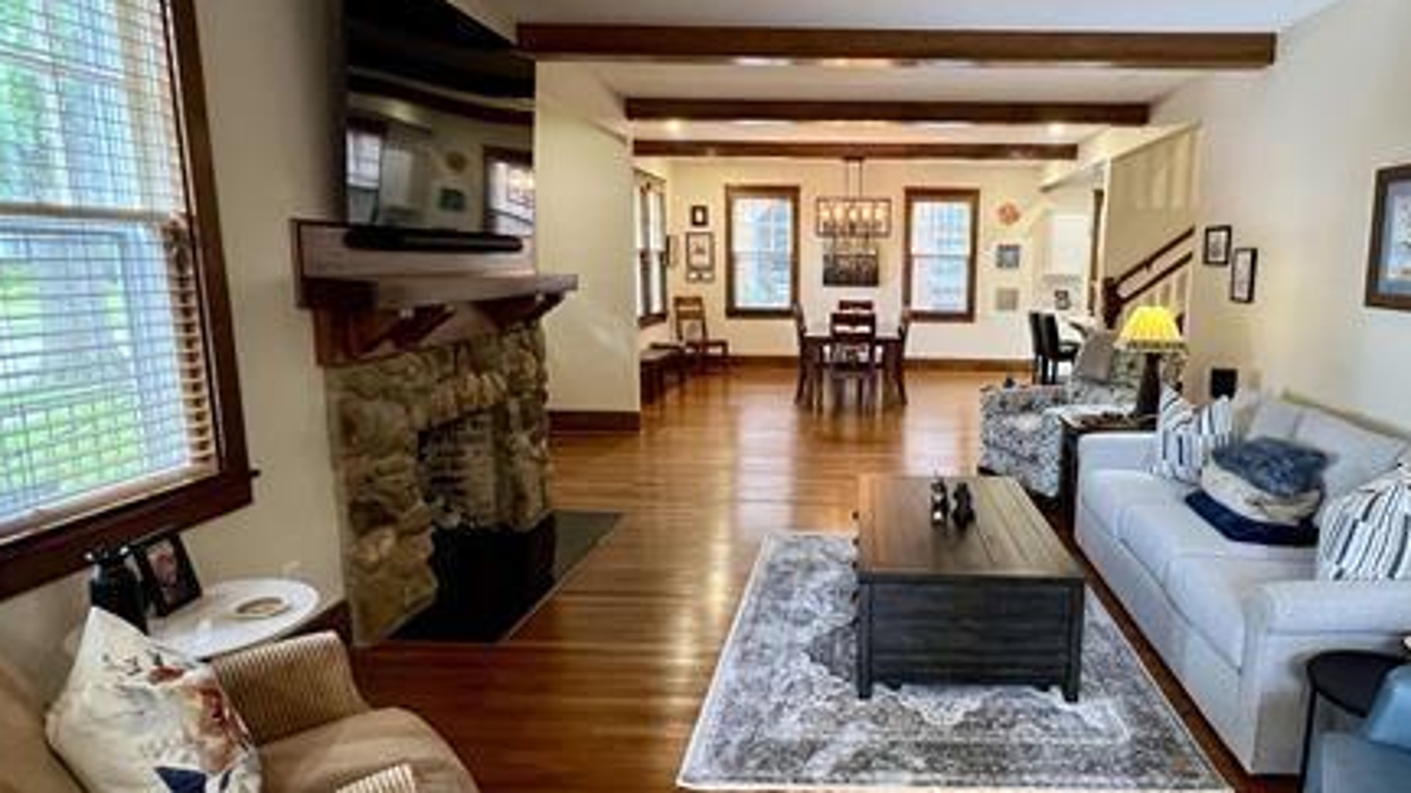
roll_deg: -1.0
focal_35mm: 21
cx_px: 849
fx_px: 786
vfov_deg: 53.6
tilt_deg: -9.8
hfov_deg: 82.8
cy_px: 405
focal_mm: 1.57
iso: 320
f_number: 1.8
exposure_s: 1/60
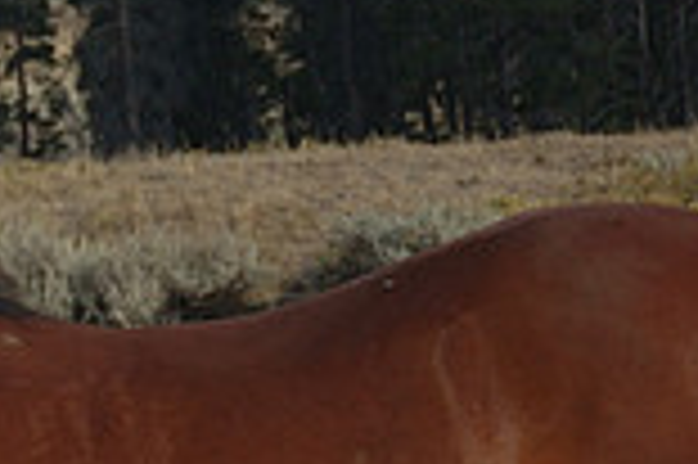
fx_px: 4338
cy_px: 586
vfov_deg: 6.1
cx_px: -212
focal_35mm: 224
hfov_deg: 9.0
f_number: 4.5
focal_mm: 40
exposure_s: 1/320
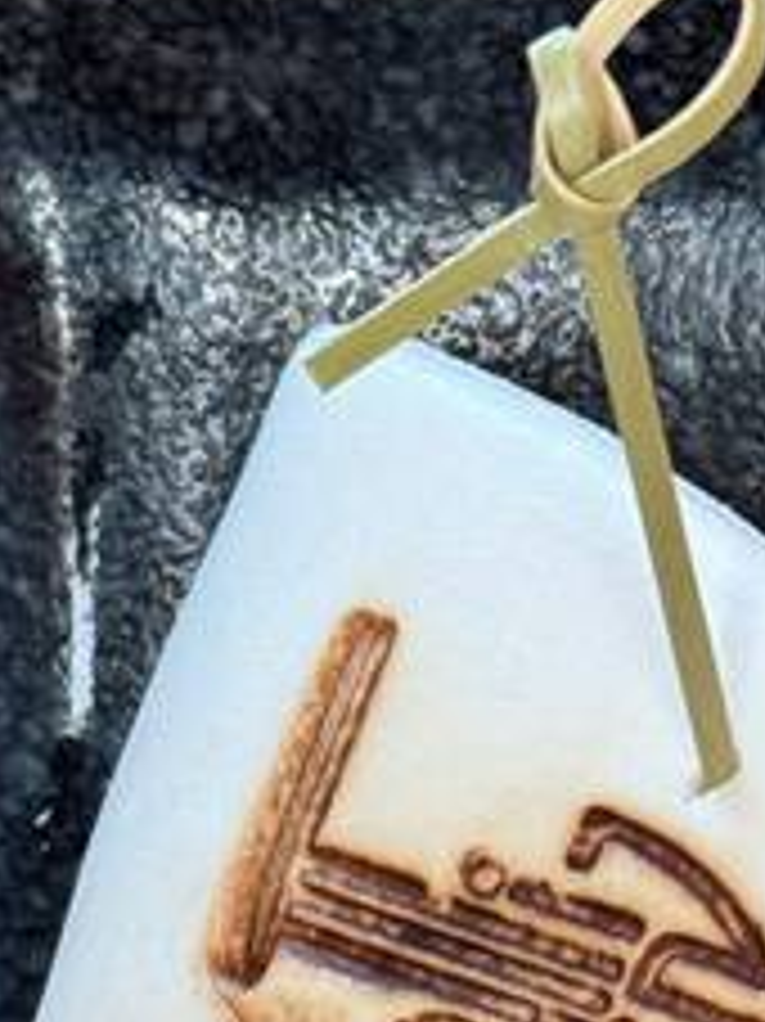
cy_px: 952
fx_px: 4572
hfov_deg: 9.5
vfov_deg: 12.6
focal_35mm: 155
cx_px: 652
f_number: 1.78
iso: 160
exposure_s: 1/60
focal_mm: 6.76
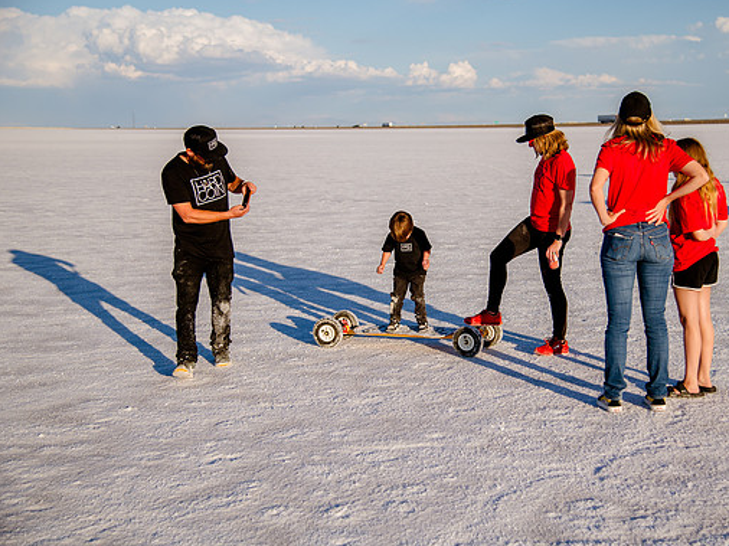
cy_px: 272
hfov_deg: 35.5
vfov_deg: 27.0
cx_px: 415
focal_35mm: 54
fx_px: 1137
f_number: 4
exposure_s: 1/3200
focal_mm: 48
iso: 200
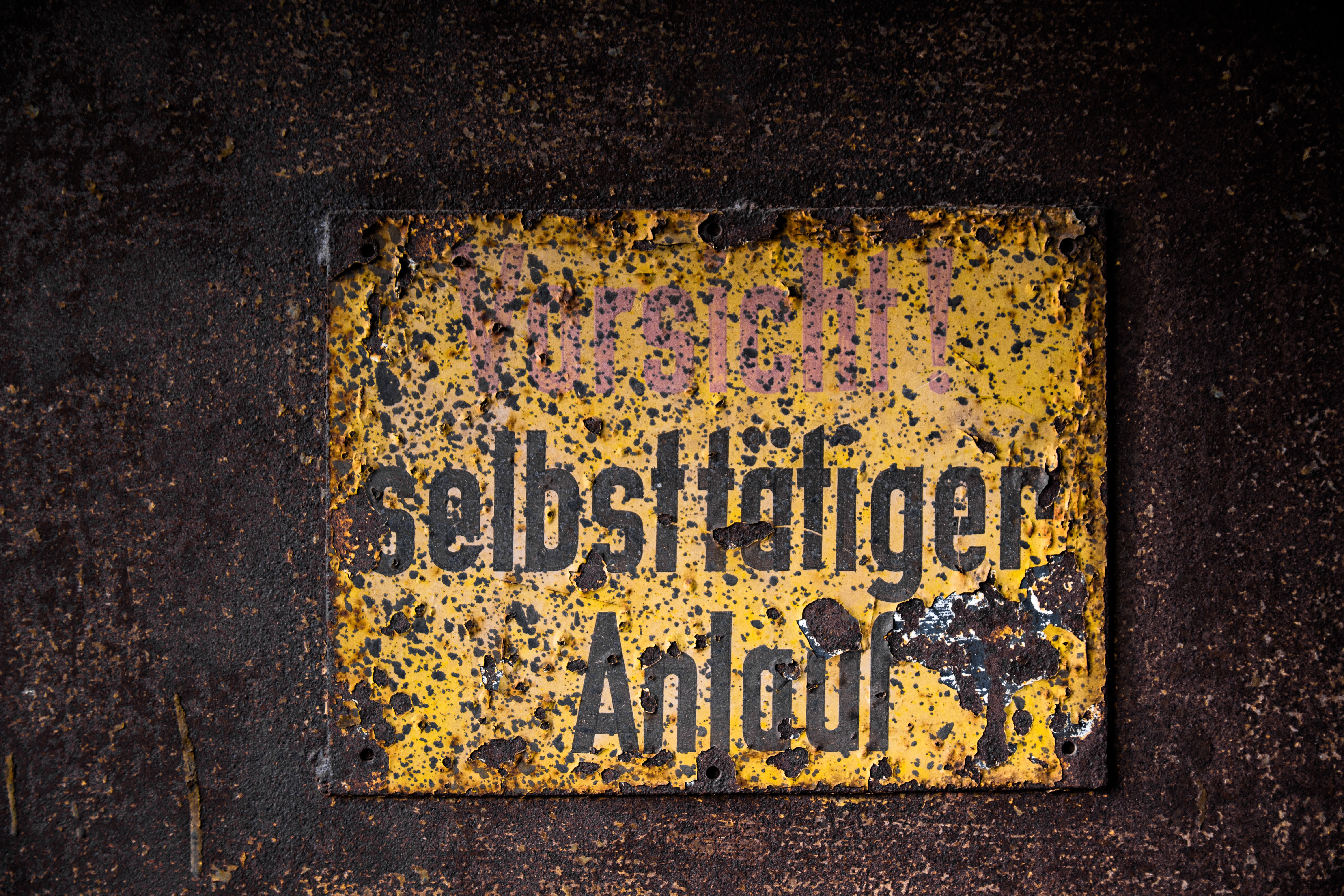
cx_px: 672
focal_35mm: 51
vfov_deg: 26.5
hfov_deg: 38.9
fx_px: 1904
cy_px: 448
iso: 320
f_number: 3.2
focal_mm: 34
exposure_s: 1/40
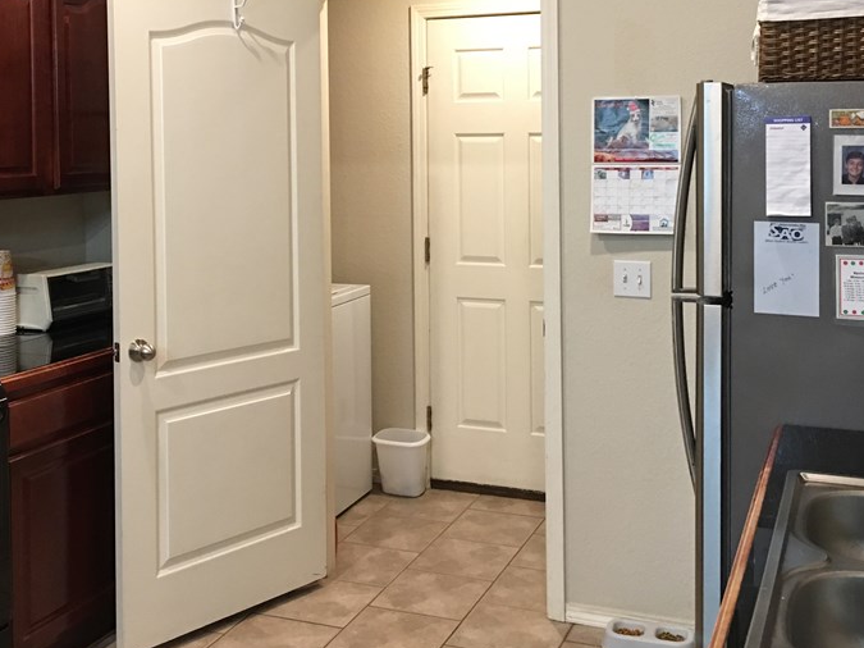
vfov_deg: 32.3
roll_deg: +1.0
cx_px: 410
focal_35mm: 44
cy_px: 172
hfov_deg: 42.9
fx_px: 1098
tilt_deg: +0.0
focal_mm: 4.15
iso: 80
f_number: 2.2
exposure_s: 1/15
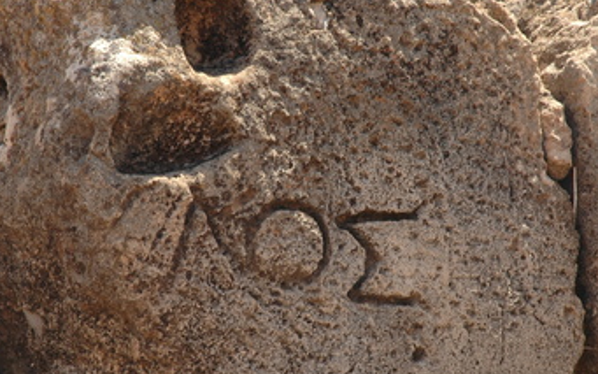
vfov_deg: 9.5
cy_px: 191
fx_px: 2249
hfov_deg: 15.1
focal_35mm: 138
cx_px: 305
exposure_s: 1/80
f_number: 13
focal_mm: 70
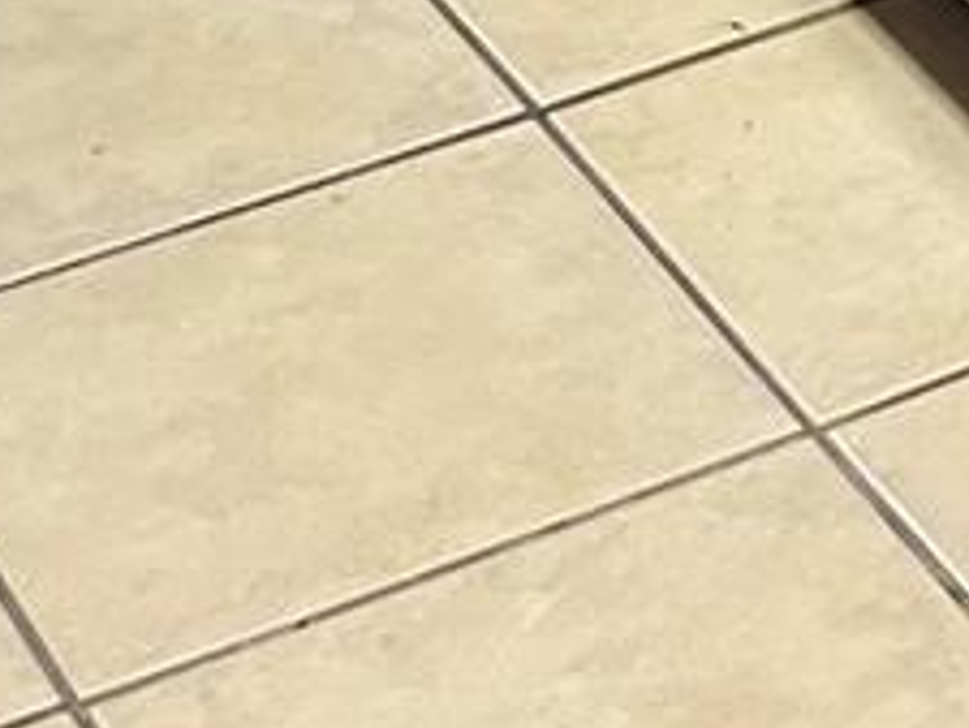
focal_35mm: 185
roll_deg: -3.9
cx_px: 2489
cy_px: -1568
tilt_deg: -13.3
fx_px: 5181
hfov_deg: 9.3
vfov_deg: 7.1
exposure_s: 1/60
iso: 400
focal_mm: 5.1
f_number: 1.6
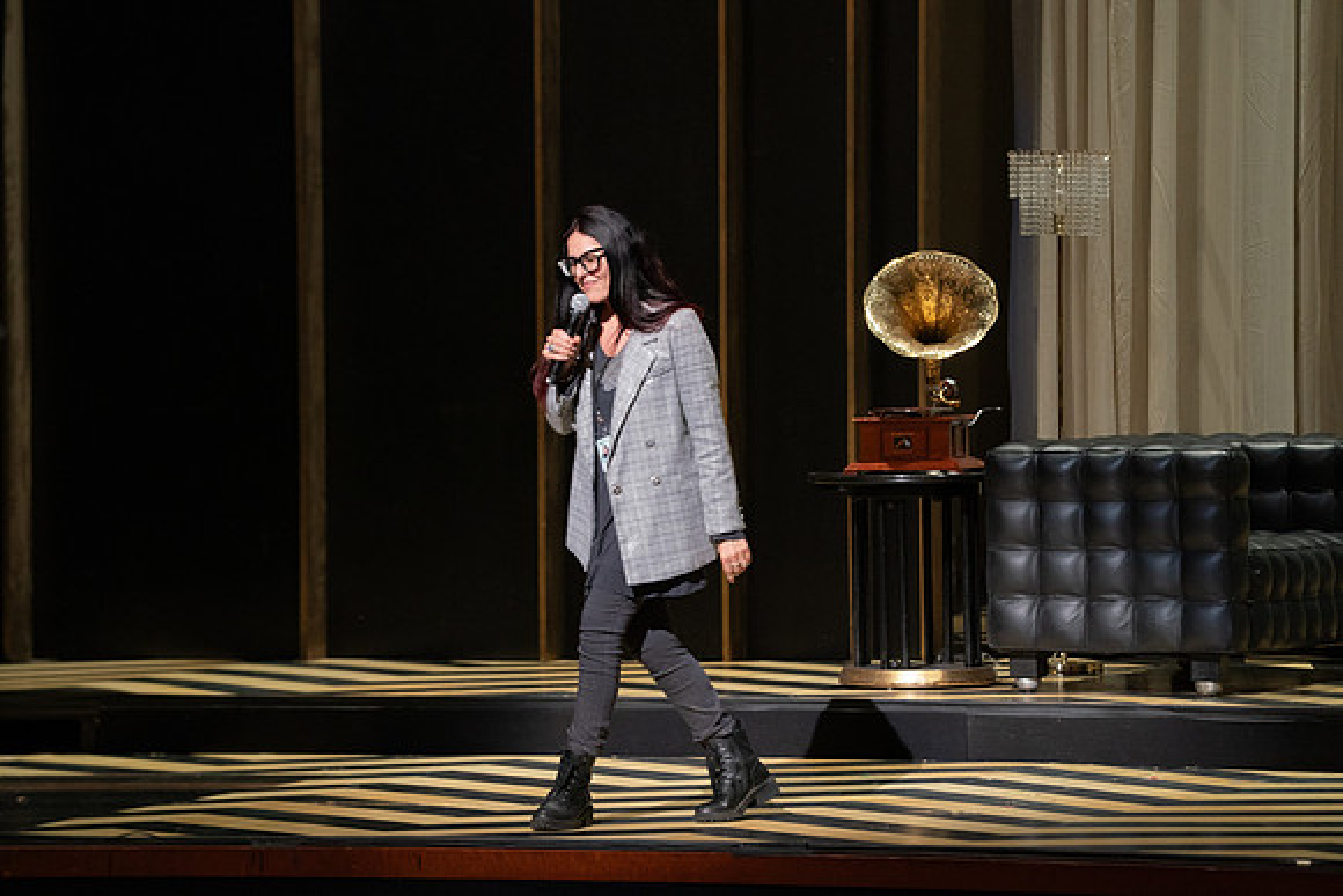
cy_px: 448
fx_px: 7463
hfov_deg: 10.3
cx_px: 672
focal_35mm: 200
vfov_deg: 6.9
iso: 3200
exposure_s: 1/160
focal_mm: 200
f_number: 5
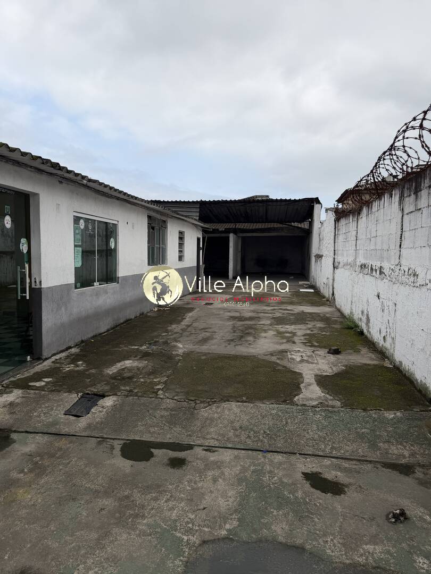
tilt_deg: -4.1
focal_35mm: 24
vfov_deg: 71.6
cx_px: 216
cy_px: 287
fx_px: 398
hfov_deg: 56.8
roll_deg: -1.4
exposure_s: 1/2110
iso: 80
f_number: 1.78
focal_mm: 6.76
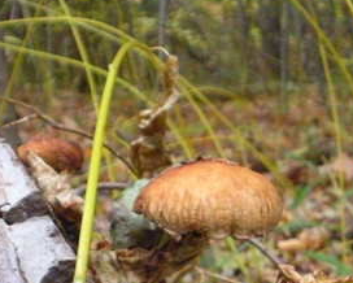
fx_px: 1171
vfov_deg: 13.6
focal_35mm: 112
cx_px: 236
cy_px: 283
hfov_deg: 17.1
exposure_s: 1/123
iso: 964
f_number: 4.4
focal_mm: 9.1
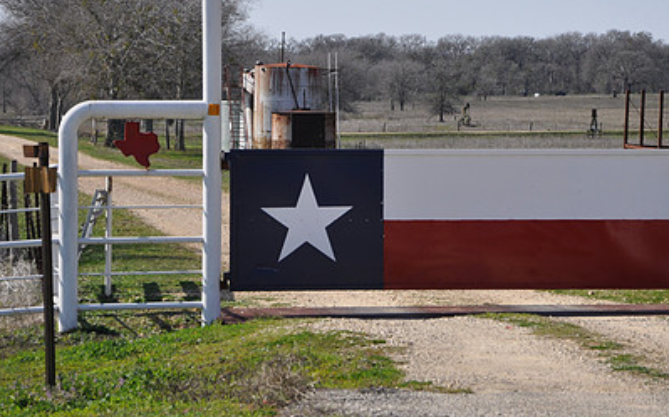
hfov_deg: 11.1
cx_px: 438
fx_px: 3440
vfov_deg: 6.9
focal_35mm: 189
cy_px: 140
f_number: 7.1
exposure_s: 1/200
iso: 200
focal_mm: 85
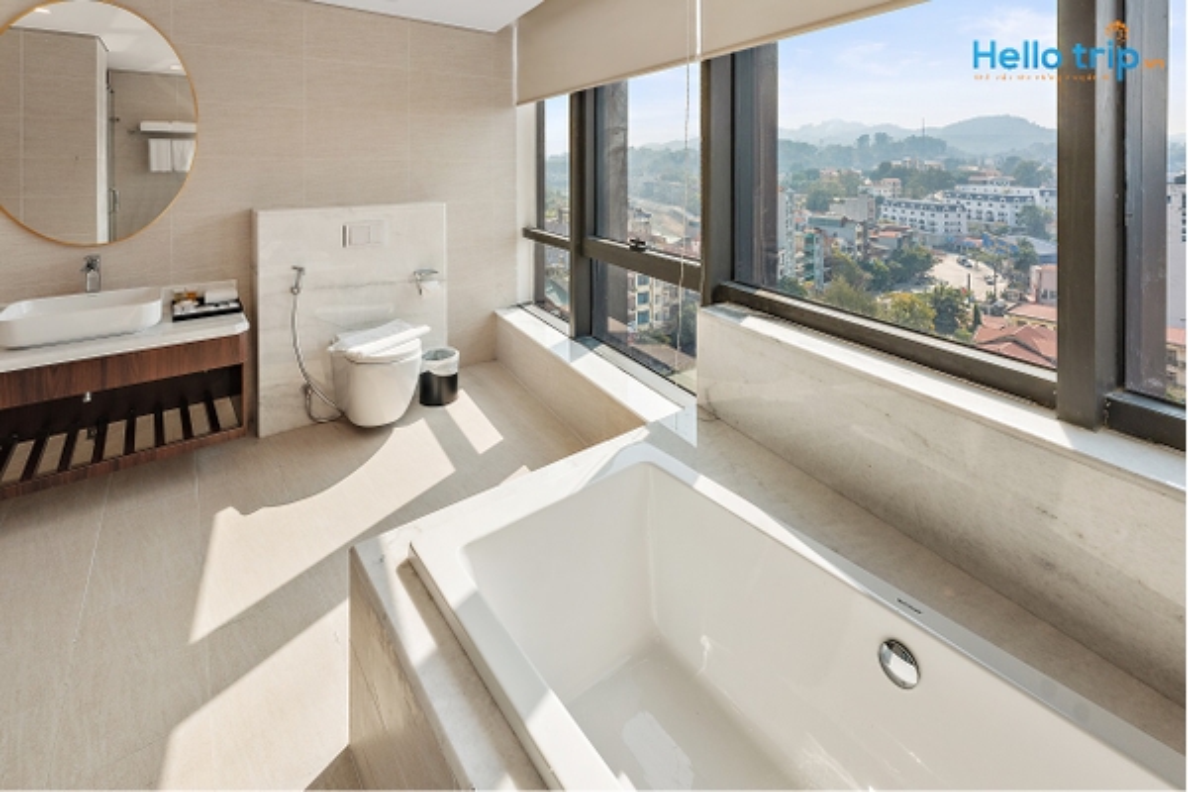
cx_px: 594
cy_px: 396
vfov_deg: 81.2
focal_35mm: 14
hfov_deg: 104.3
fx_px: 462
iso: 100
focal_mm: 14
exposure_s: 1/13
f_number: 9
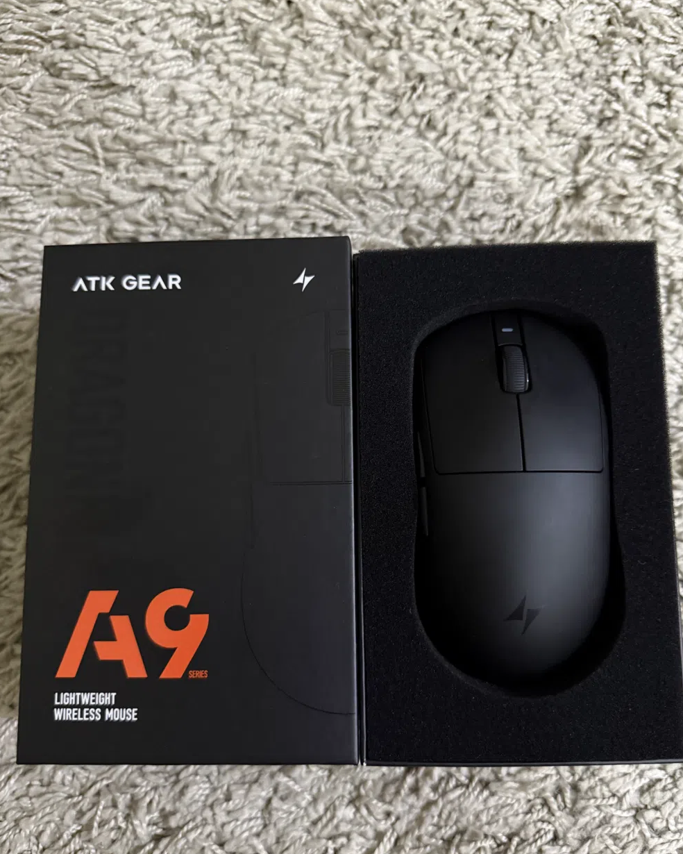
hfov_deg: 54.9
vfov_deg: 66.0
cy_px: 450
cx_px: 353
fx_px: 657
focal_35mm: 26
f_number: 1.78
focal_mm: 6.76
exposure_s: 1/30
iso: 1250
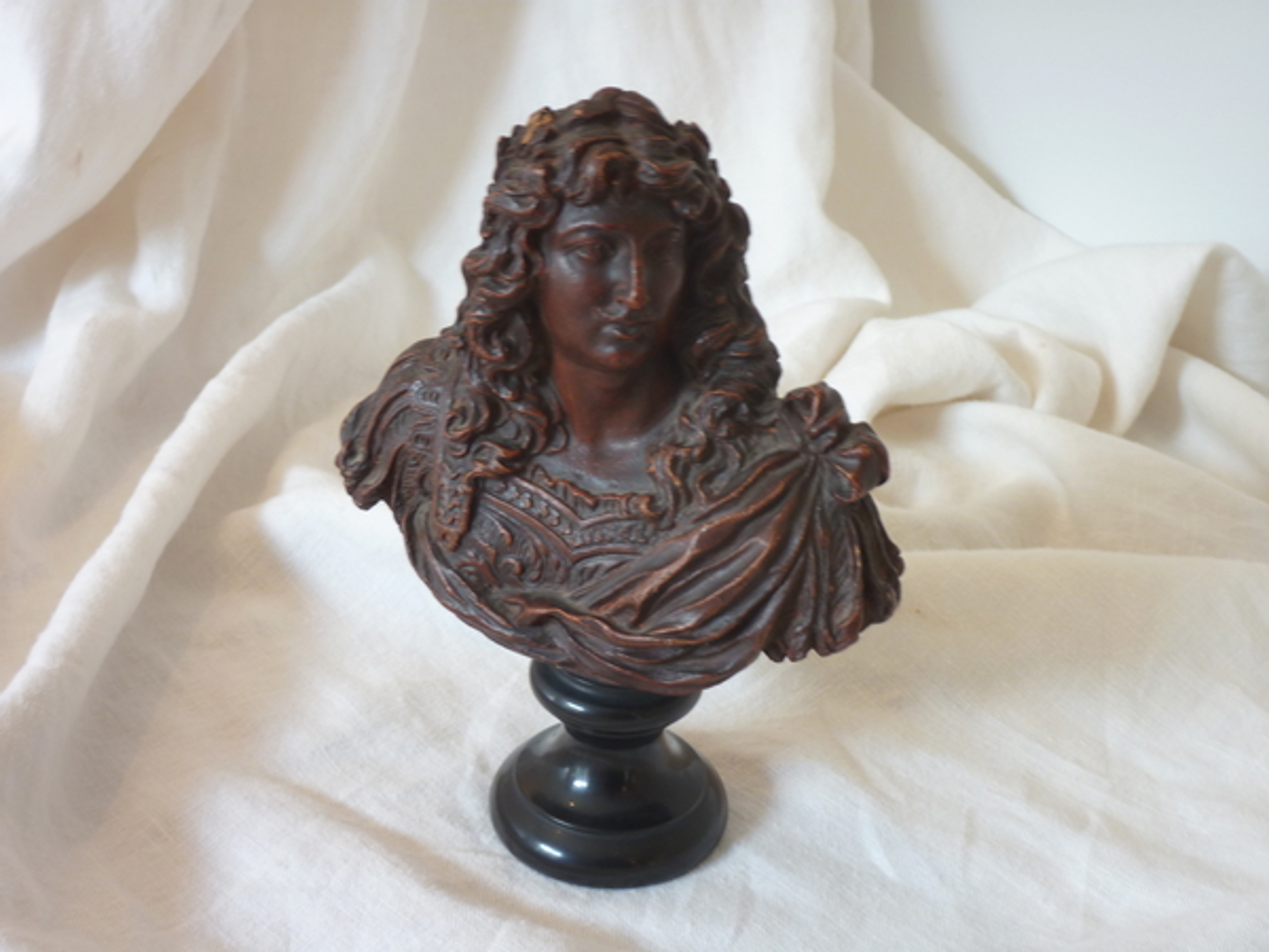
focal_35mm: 48
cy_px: 476
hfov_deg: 39.7
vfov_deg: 30.3
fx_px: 1760
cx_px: 634
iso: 80
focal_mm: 7.9
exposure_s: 1/8
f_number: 3.8
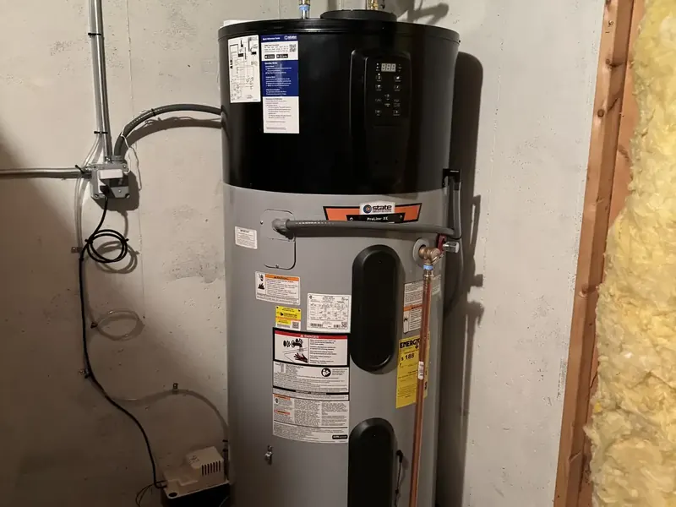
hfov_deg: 71.6
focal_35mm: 24
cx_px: 338
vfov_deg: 56.8
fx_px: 469
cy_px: 254
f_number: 1.78
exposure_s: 1/40
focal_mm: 6.86
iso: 1000
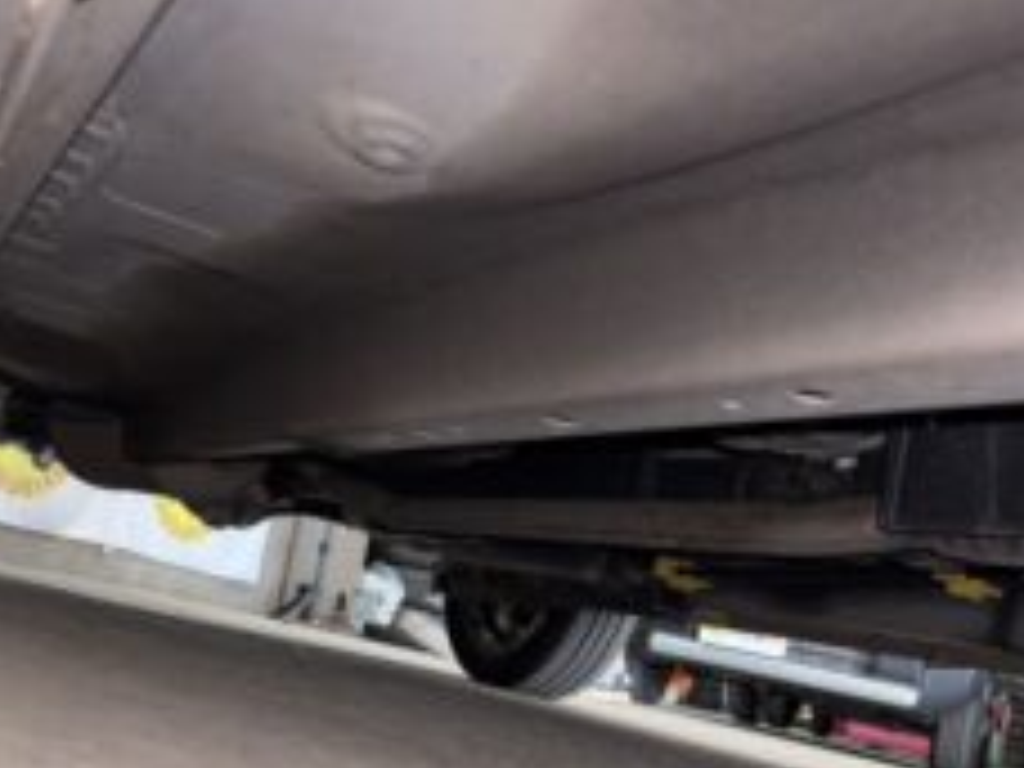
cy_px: 505
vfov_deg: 35.6
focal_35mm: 40
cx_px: 422
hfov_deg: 46.6
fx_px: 1183
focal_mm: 5.96
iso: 32
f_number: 1.6
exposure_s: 1/7
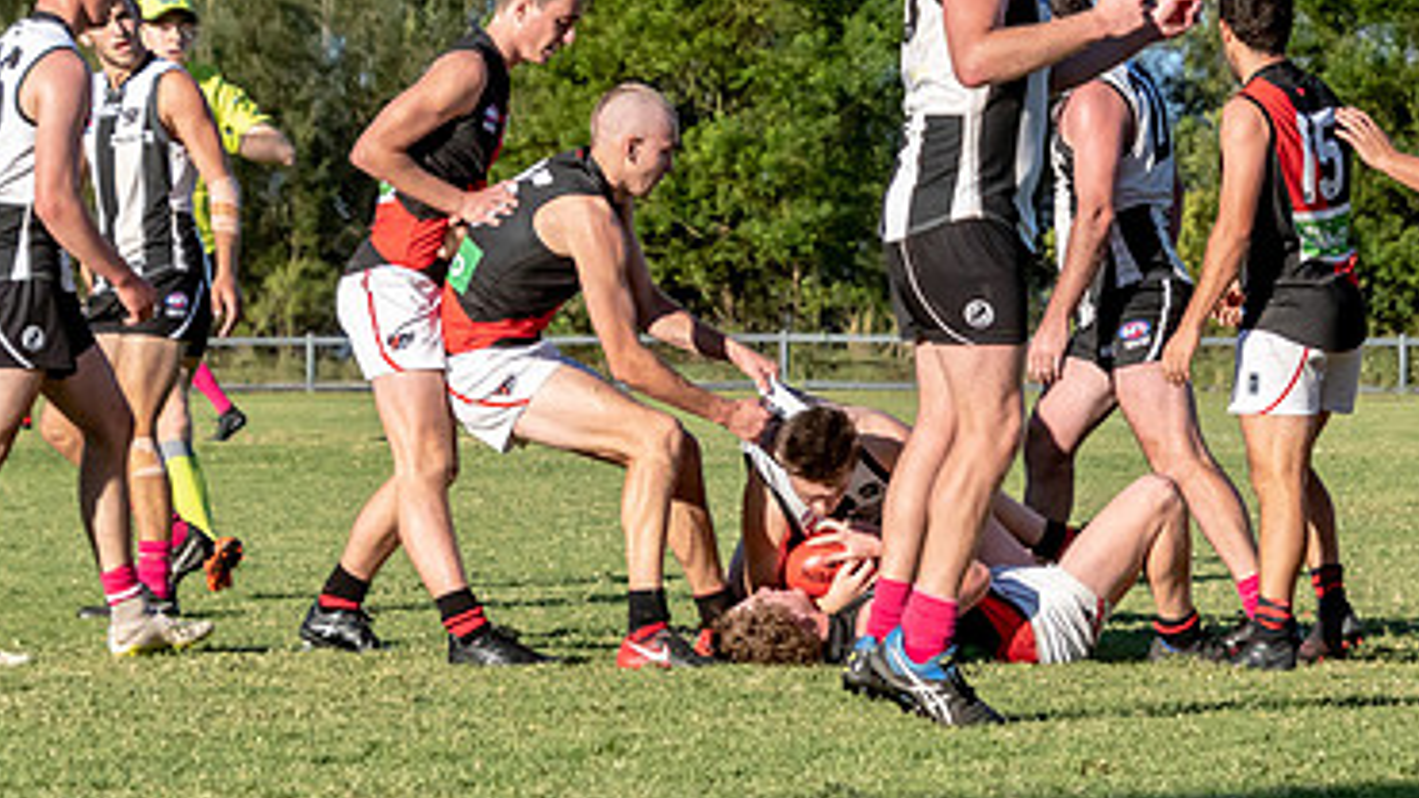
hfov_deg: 8.4
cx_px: 813
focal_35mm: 256
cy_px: 263
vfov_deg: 4.7
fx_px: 9631
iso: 800
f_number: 6.3
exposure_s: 1/4000
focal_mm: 86
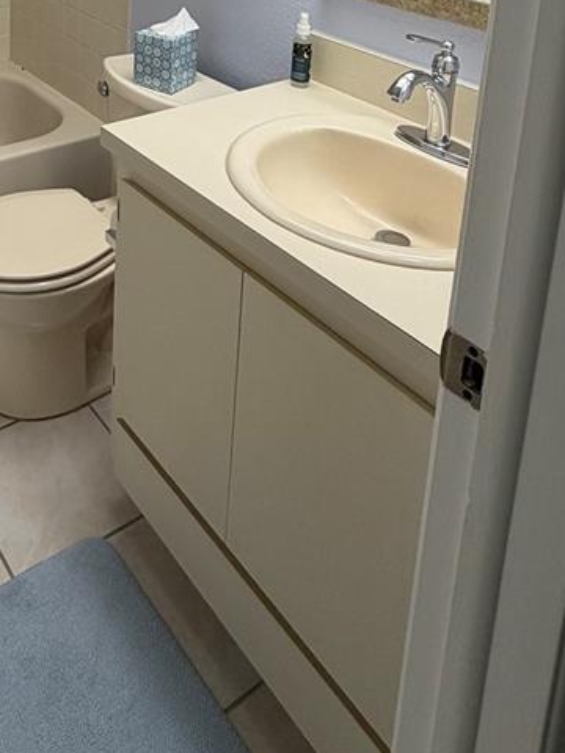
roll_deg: -0.3
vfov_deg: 43.1
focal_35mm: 35
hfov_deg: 38.5
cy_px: -42
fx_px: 762
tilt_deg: -10.0
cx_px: 78
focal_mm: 2.22
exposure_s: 1/120
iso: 100
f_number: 2.2
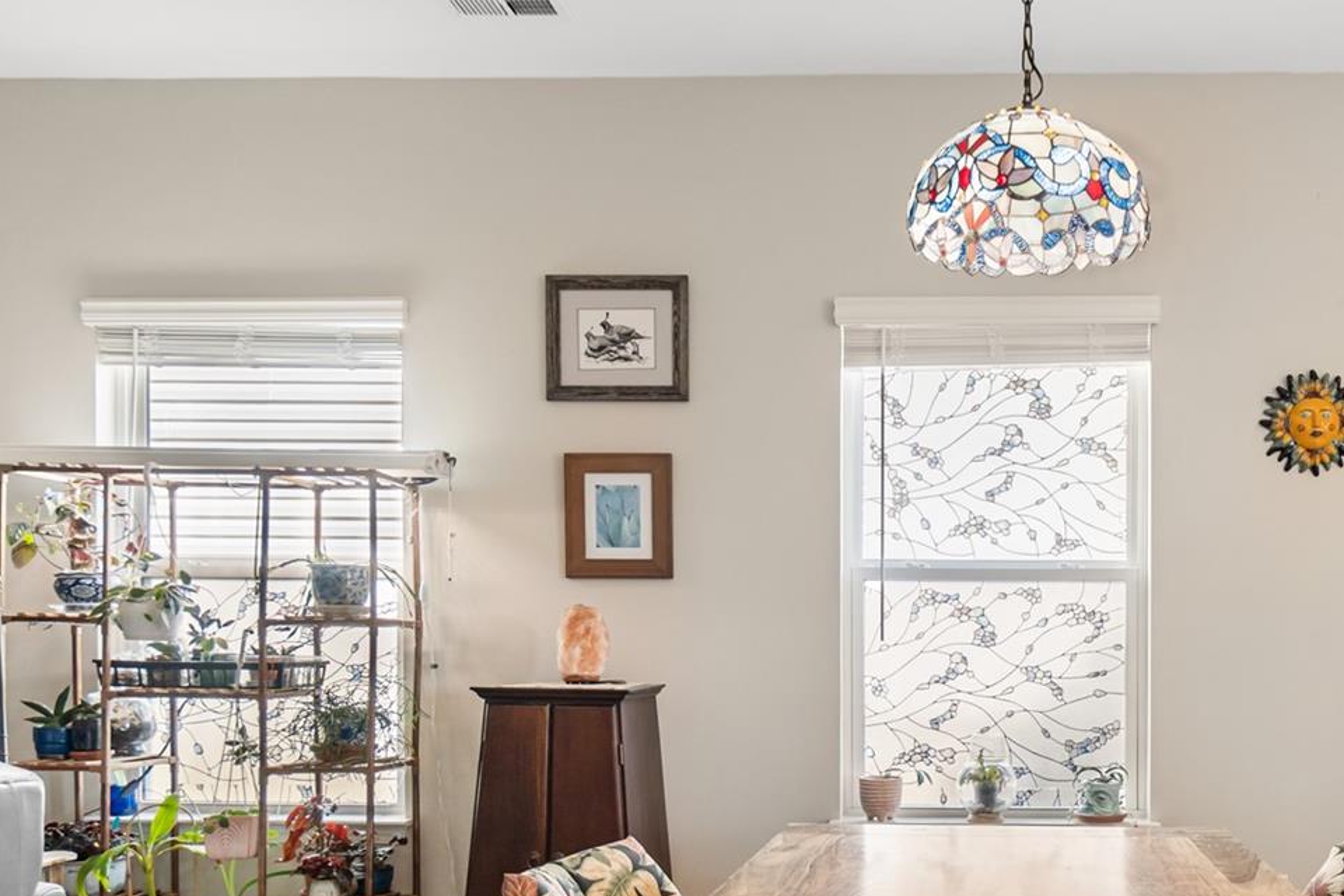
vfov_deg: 40.2
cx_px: 1051
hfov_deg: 55.1
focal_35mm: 32
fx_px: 1195
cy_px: 652
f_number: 4
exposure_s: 1/30
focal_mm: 10
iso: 160
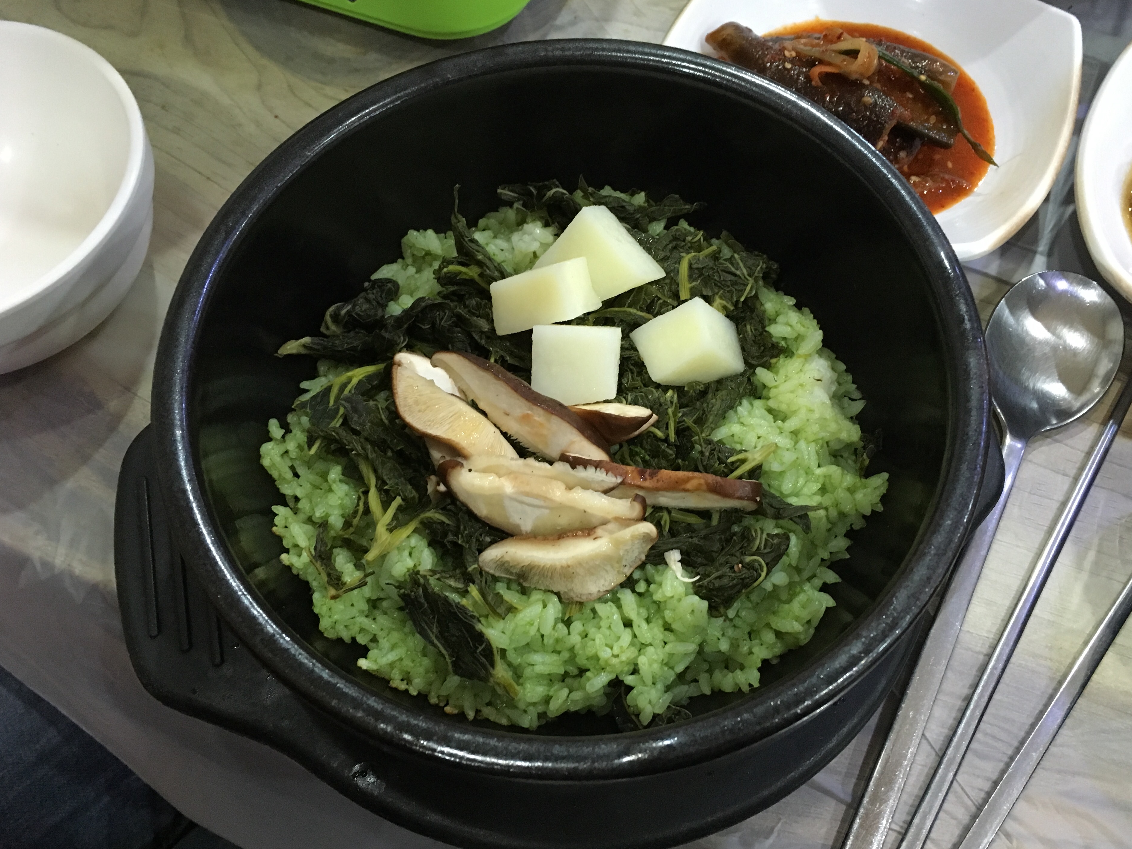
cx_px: 587
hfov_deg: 58.3
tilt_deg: -62.4
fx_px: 1014
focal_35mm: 31
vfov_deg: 45.4
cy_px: 447
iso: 200
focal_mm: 4.15
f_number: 2.2
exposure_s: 1/20
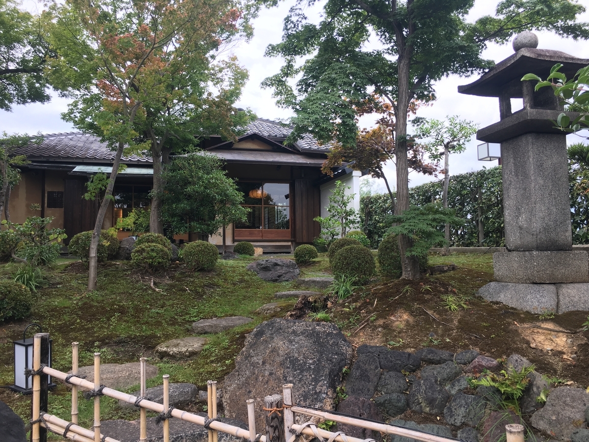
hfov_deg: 61.7
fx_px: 493
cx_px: 294
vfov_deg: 48.2
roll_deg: +1.1
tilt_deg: +6.0
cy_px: 221
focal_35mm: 29
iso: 25
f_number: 2.2
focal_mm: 4.15
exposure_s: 1/262
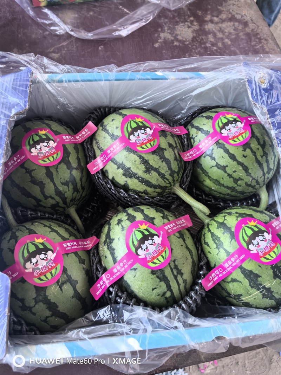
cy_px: 188
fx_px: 292
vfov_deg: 65.3
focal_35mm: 27
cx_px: 140
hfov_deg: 51.3
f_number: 2
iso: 50
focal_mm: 5.75
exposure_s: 1/223
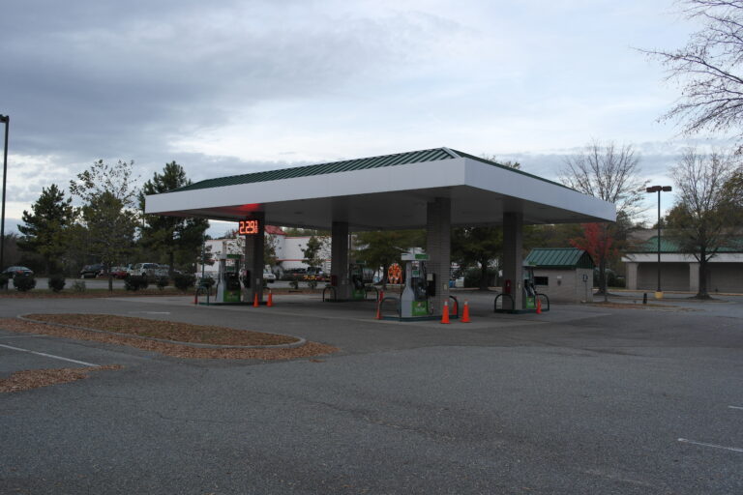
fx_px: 619
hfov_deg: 61.9
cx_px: 372
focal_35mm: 30
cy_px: 248
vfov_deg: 43.6
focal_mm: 20
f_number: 4
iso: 100
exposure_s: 1/100
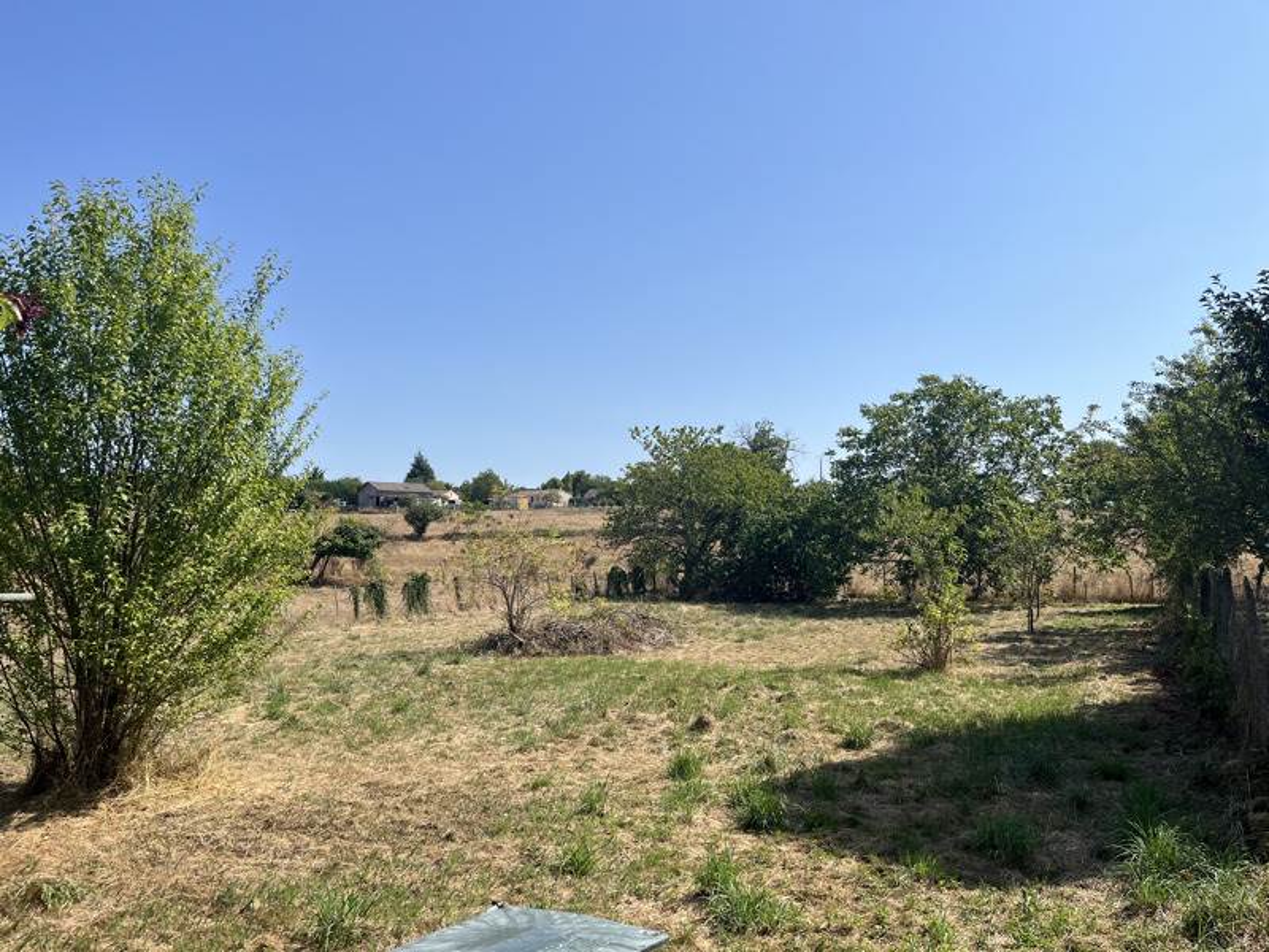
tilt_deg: +3.4
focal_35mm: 26
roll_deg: +0.0
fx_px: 953
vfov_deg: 53.1
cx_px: 634
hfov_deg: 67.3
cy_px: 476
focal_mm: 5.1
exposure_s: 1/4016
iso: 50
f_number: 1.6
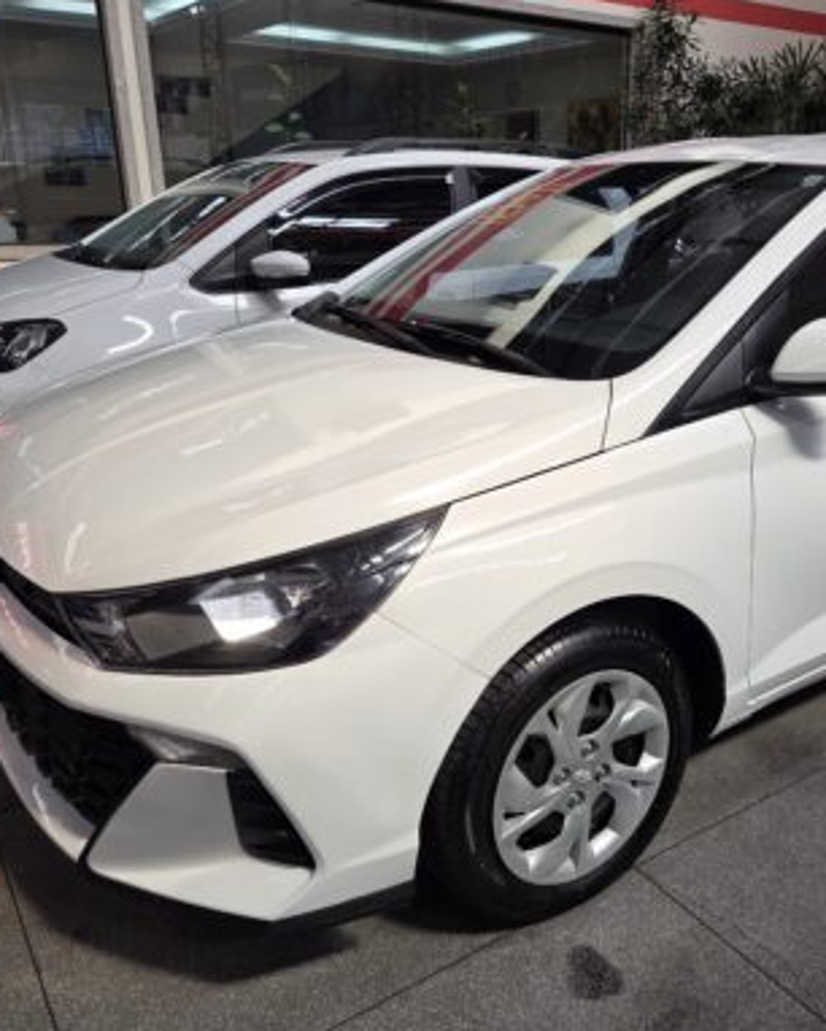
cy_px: 511
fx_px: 947
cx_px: 547
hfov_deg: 46.5
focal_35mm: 31
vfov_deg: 57.2
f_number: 1.8
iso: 25
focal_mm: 5.4
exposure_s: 1/137
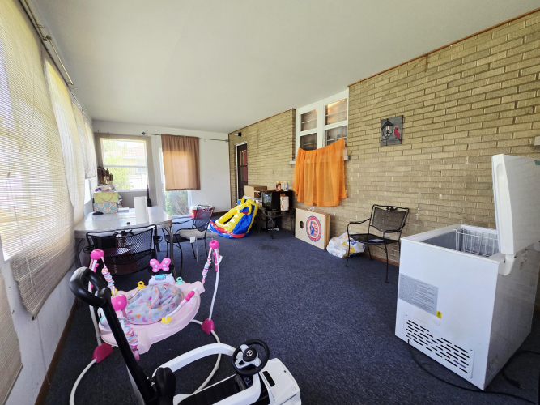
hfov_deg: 106.2
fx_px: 203
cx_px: 270
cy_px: 202
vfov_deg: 89.9
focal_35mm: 13
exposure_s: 1/60.2
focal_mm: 2.2
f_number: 2.2
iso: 200
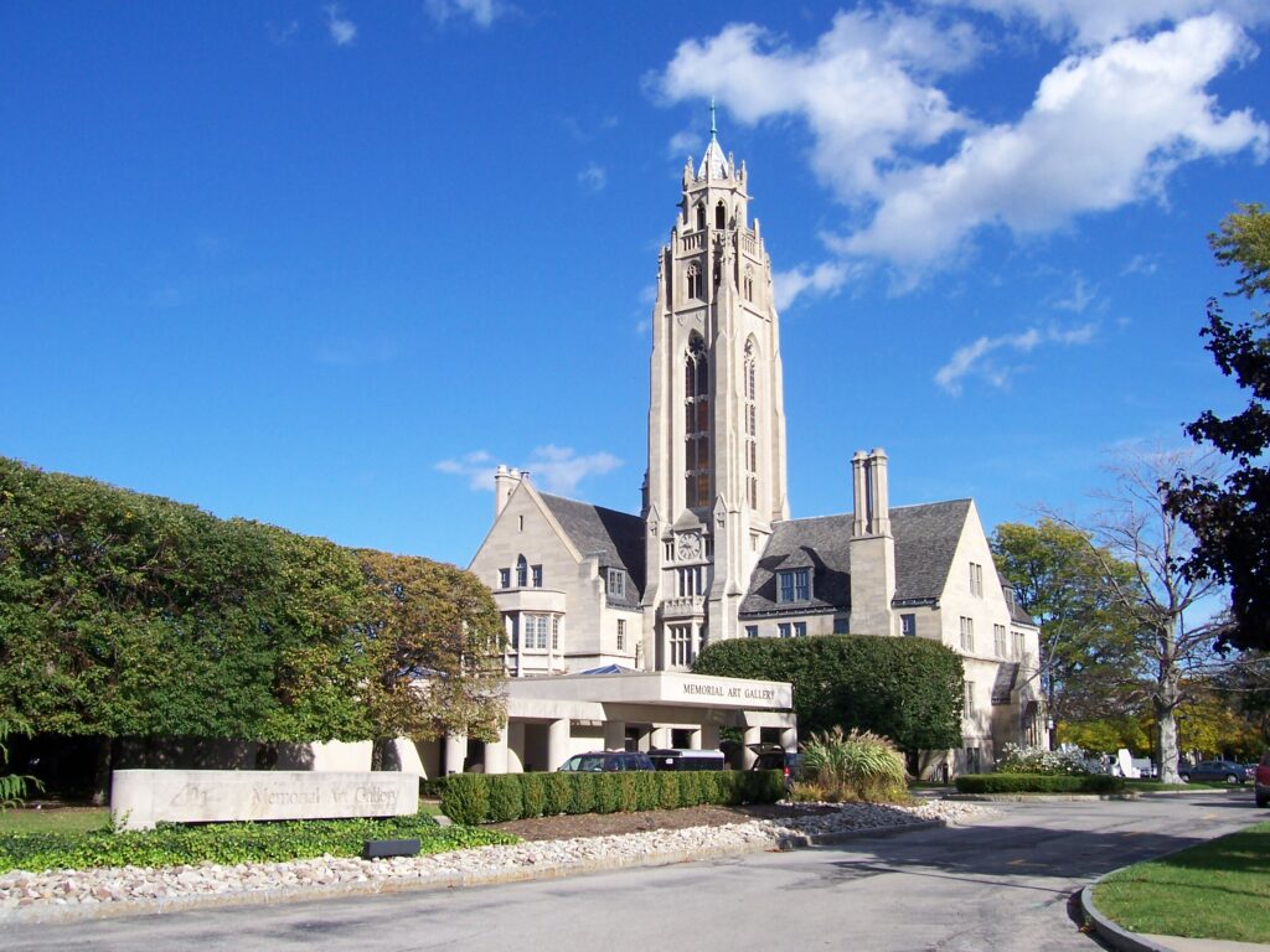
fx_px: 1247
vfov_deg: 41.8
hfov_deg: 54.0
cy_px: 476
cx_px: 635
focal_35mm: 34
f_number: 5.6
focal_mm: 5.6
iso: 80
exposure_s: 1/500
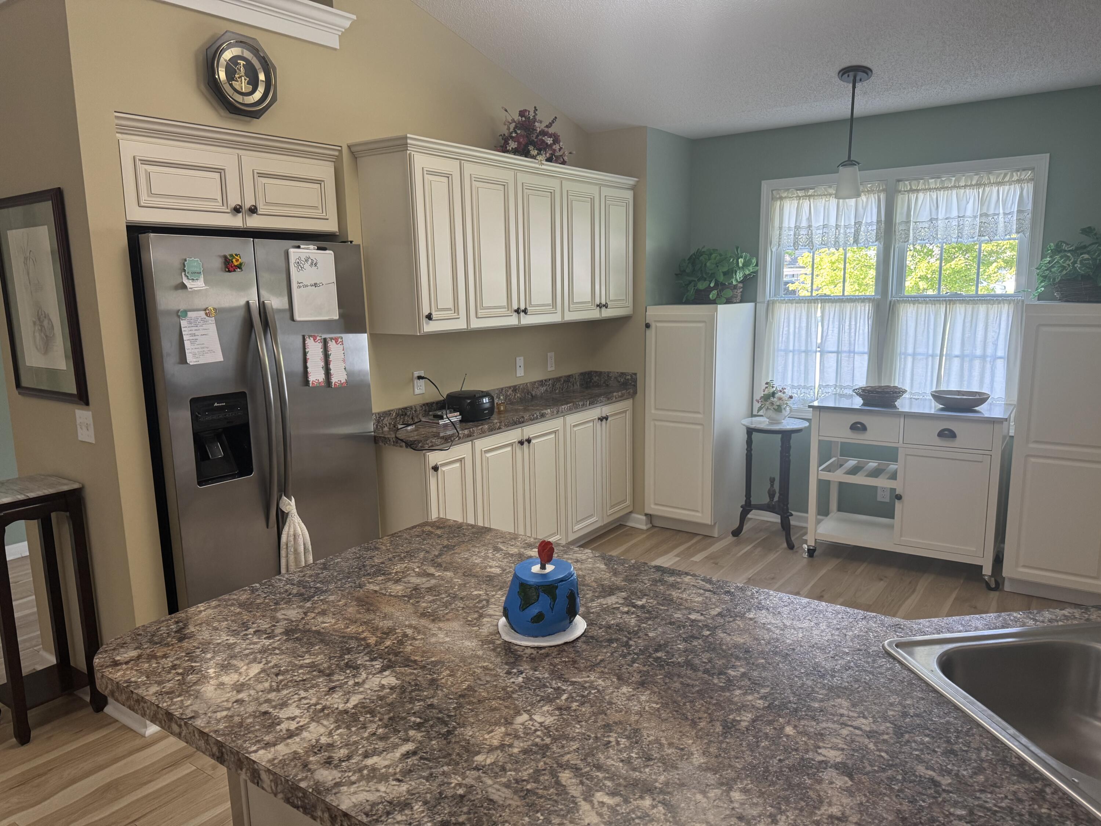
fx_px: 763
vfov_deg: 56.8
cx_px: 550
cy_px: 413
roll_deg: +1.1
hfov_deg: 71.6
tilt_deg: -10.1
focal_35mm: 24
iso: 200
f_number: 1.78
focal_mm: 6.76
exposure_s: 1/120
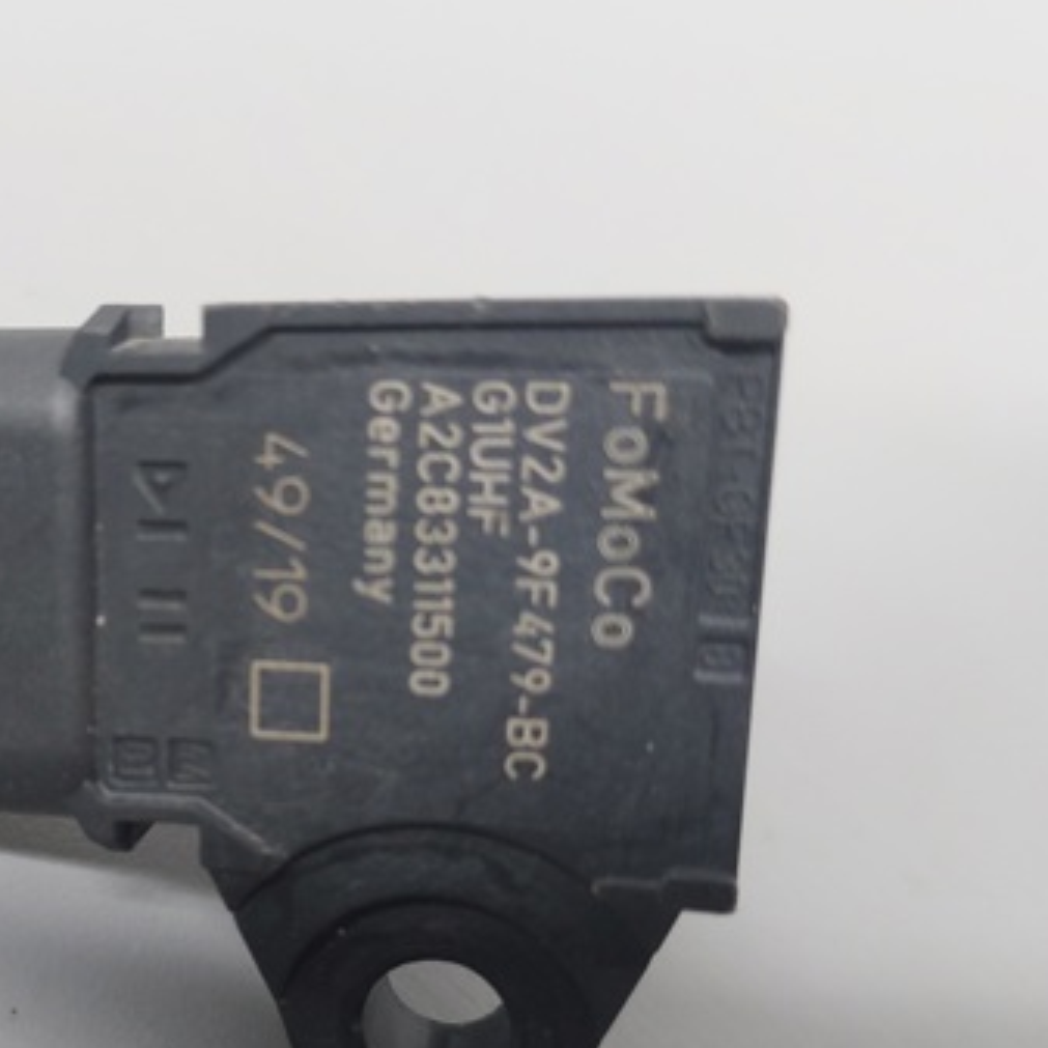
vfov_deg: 35.6
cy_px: 715
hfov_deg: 34.6
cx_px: 162
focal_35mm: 47
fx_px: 1610
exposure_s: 1/50
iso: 320
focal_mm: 5.32
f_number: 1.8
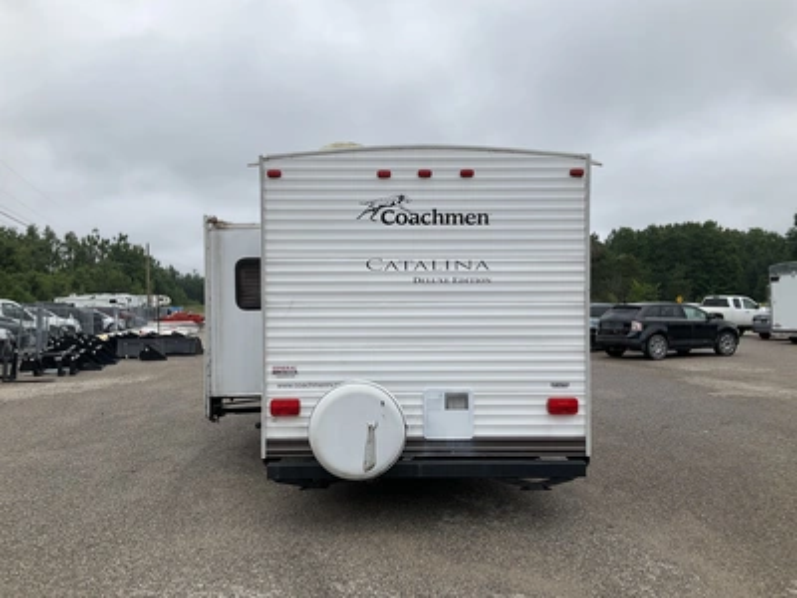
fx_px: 668
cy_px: 299
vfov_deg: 48.2
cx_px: 398
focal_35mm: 29
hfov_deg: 61.7
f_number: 1.8
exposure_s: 1/1035
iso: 25
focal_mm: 3
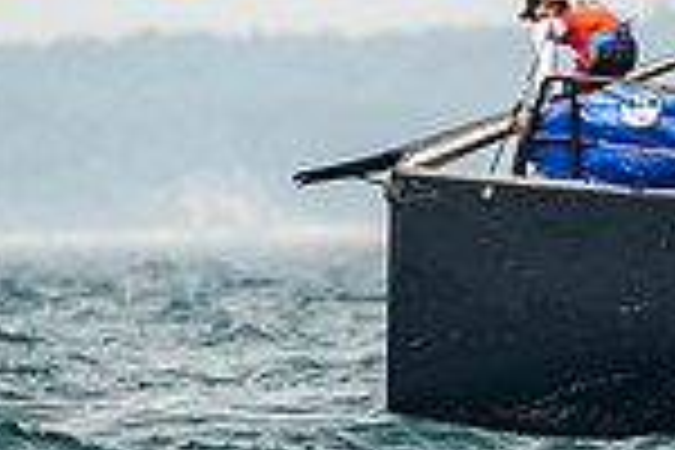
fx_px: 37497
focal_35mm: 2000
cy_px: 92
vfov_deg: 0.7
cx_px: 556
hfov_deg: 1.0
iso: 400
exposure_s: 1/2500
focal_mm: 400
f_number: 5
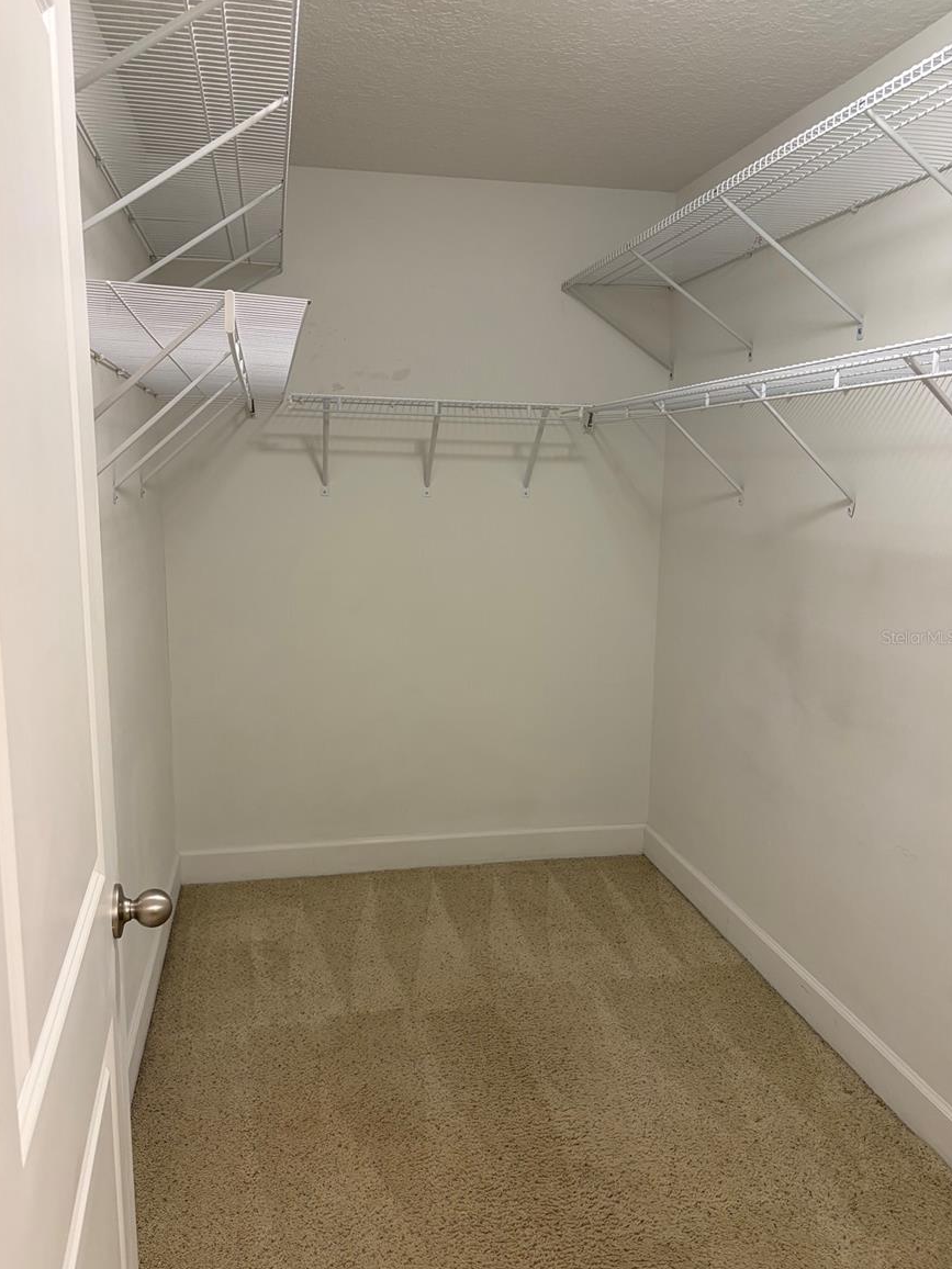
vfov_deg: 65.3
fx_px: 990
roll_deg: -1.0
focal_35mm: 27
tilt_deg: -9.4
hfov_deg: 51.4
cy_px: 637
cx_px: 466
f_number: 1.6
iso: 125
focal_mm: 5.96
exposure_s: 1/60
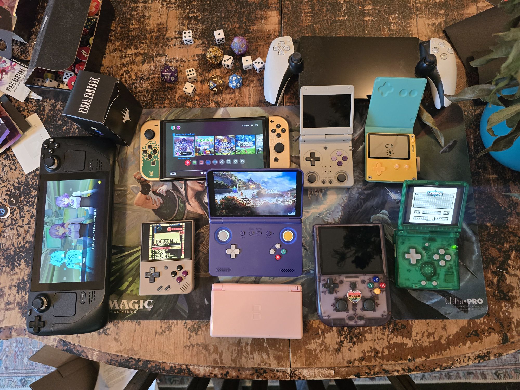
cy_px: 195
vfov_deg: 58.9
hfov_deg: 73.9
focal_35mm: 23
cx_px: 260
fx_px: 346
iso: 1000
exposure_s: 1/120
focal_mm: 6.3
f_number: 1.7
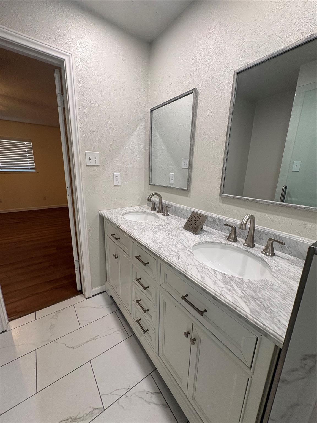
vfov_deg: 102.1
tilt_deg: -12.9
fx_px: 171
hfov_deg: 85.7
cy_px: 212
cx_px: 158
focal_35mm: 14
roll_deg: -1.2
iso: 200
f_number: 2.2
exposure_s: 1/120
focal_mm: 2.22
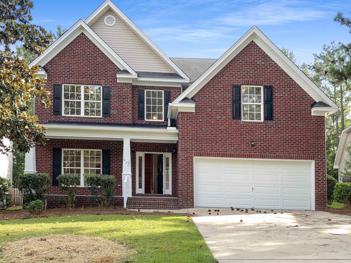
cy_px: 133
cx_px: 170
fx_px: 314
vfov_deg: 45.4
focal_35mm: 31
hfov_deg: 58.4
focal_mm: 3
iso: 16
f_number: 1.8
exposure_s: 1/249
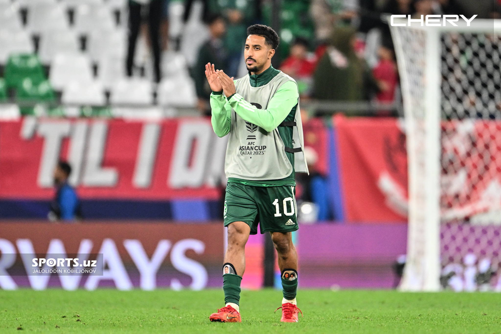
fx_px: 7792
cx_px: 250
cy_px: 167
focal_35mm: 560
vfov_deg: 2.5
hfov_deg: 3.7
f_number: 4
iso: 2500
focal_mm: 560
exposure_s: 1/1000
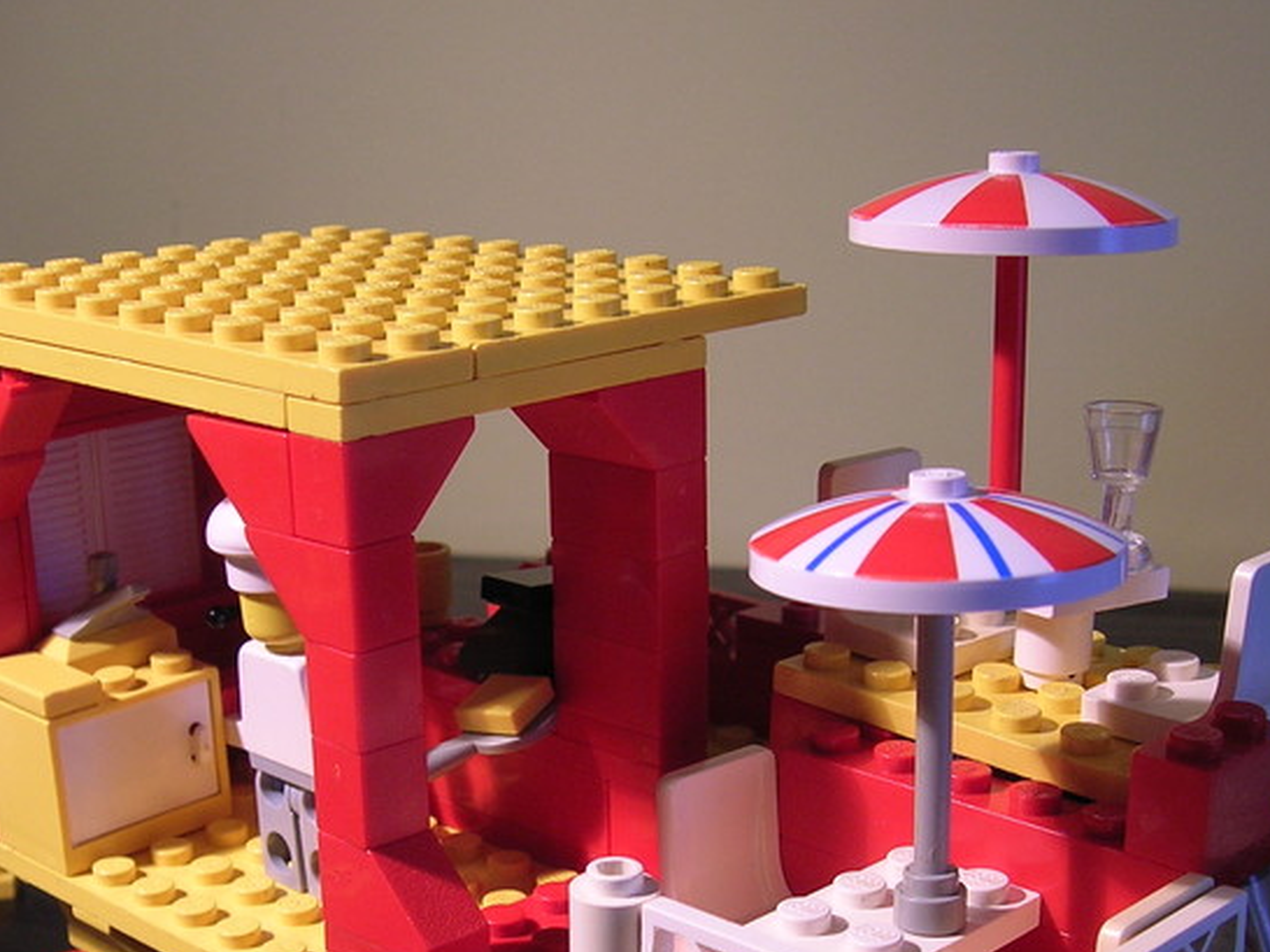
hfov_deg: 34.4
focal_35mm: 56
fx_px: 2054
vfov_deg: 25.7
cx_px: 635
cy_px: 741
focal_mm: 5.7
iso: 50
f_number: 2.9
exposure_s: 1/12
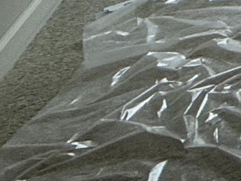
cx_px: 935
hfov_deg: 8.5
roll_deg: -0.4
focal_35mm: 109
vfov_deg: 9.2
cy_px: -442
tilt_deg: +1.2
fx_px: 759
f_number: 2.2
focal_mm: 2.22
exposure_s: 1/118
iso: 64
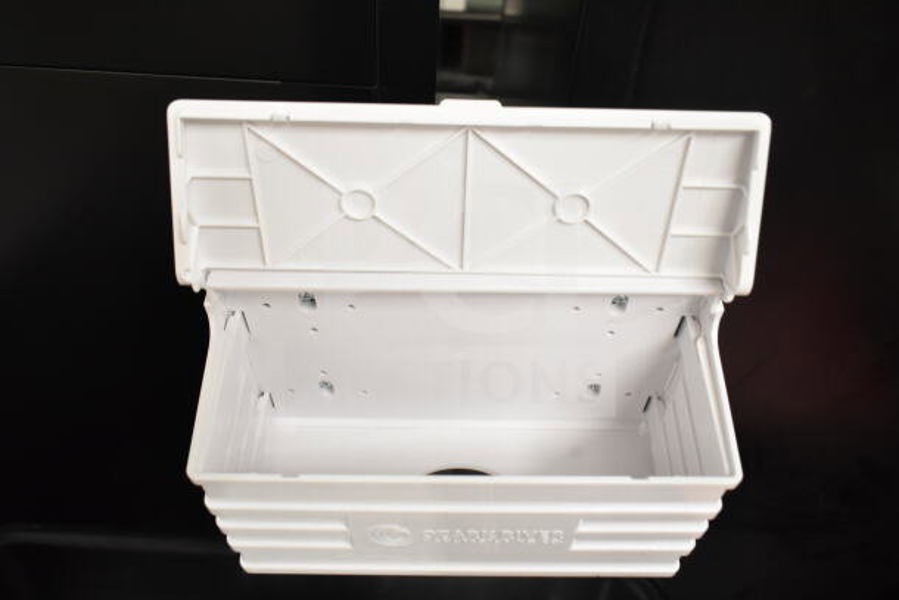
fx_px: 749
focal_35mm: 30
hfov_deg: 61.9
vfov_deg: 43.6
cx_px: 450
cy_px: 300
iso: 1600
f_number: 3.5
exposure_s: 1/40
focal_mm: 20
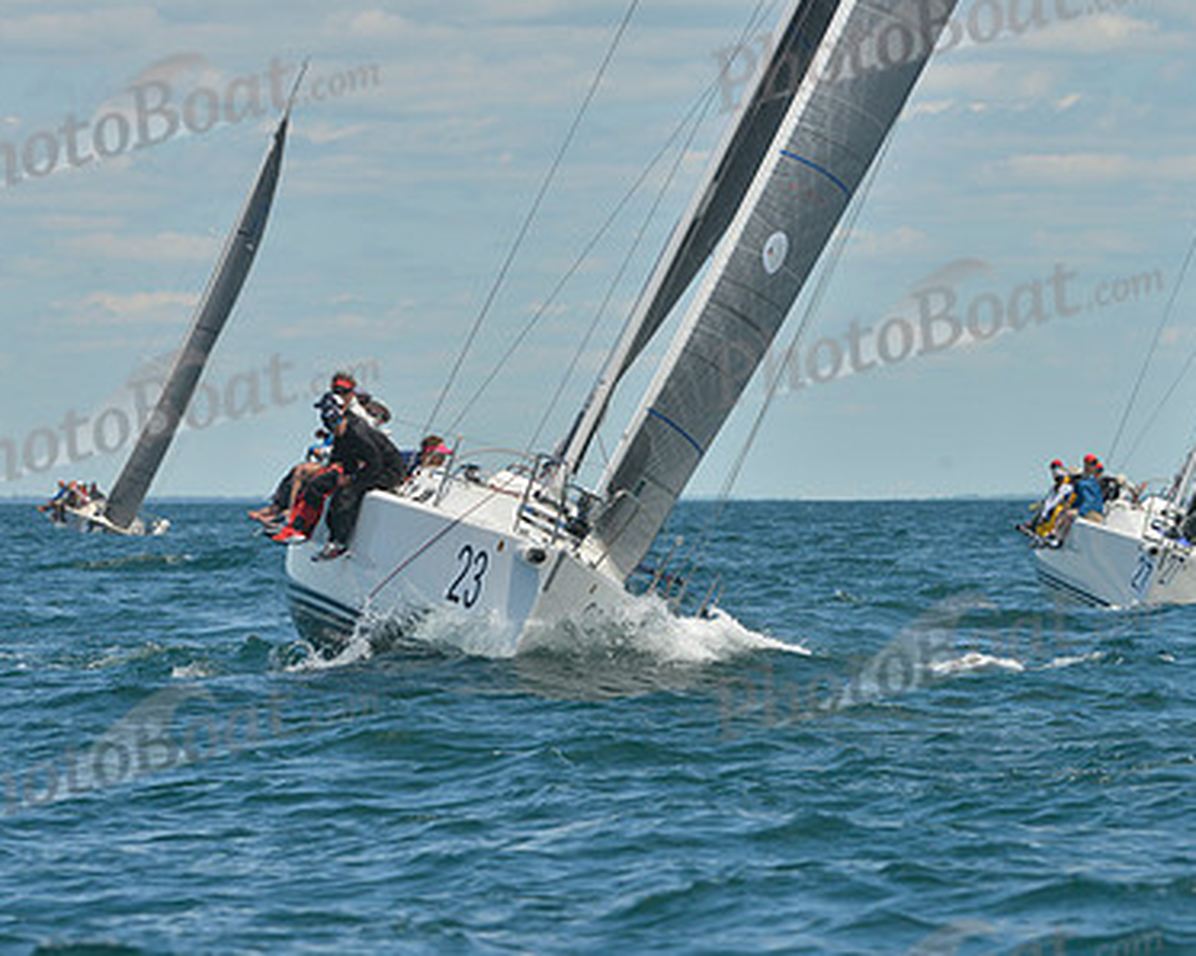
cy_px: 537
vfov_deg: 4.1
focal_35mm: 380
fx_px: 13444
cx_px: 548
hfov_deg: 5.1
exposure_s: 1/800
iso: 280
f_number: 9
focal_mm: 260
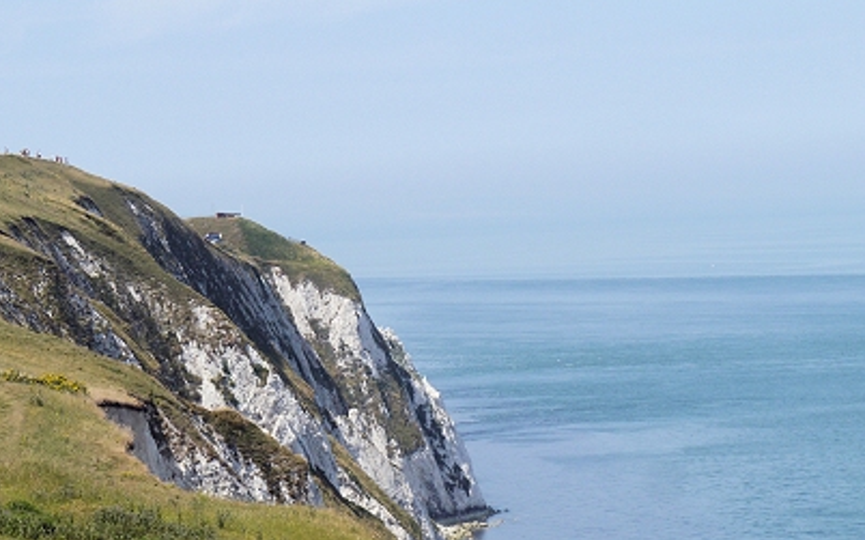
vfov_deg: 9.2
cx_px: 366
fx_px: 3347
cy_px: 429
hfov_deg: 14.7
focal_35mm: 142
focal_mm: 42
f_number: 11
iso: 160
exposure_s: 1/250
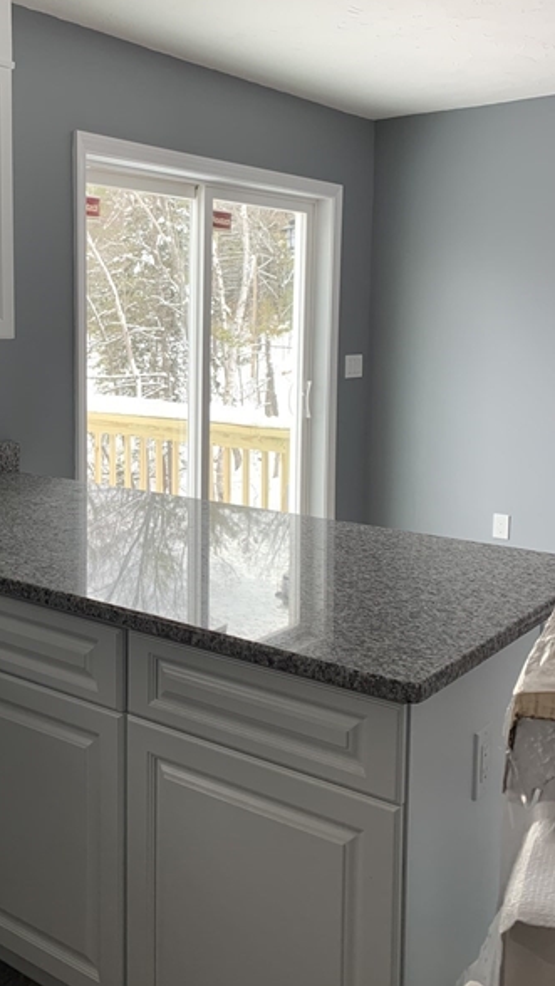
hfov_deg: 31.1
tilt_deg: -5.9
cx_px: 106
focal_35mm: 37
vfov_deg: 53.8
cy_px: 418
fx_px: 967
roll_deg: +0.0
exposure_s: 1/121
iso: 64
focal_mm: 4.25
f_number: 1.8
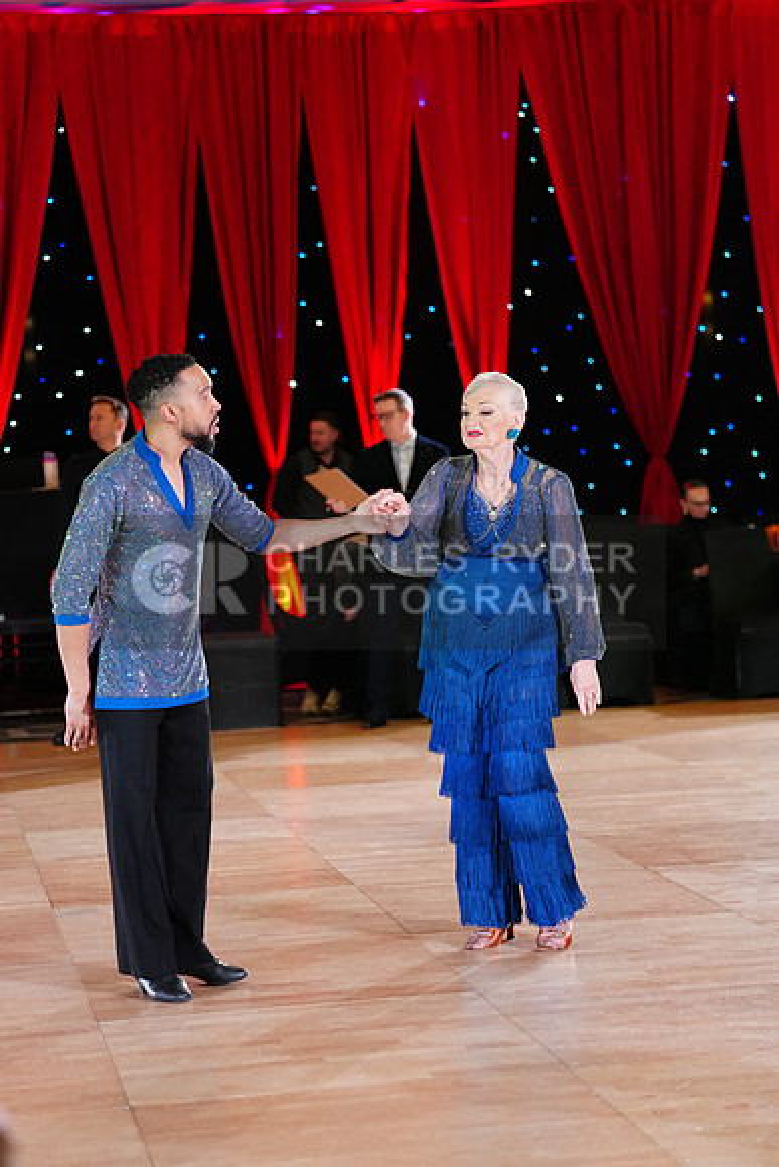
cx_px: 390
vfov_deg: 23.9
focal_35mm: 85
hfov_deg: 16.1
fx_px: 2757
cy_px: 584
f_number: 2.8
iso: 2500
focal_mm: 85
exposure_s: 1/320
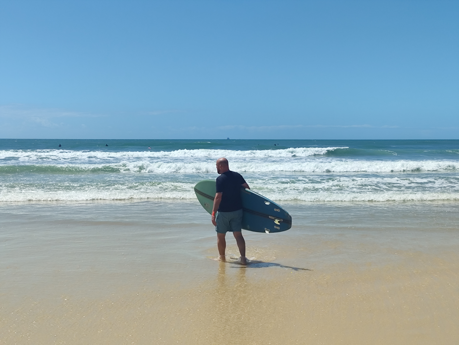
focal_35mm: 50
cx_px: 230
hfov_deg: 38.2
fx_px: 663
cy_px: 172
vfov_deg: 29.1
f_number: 1.79
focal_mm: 4.71
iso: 50
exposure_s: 1/1522
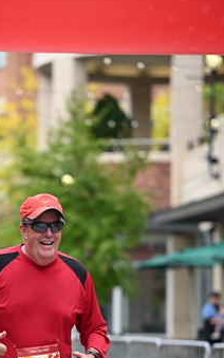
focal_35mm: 190
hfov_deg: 6.9
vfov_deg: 11.0
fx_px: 1855
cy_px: 275
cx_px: 36
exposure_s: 1/1600
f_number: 2.8
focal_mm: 115
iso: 640
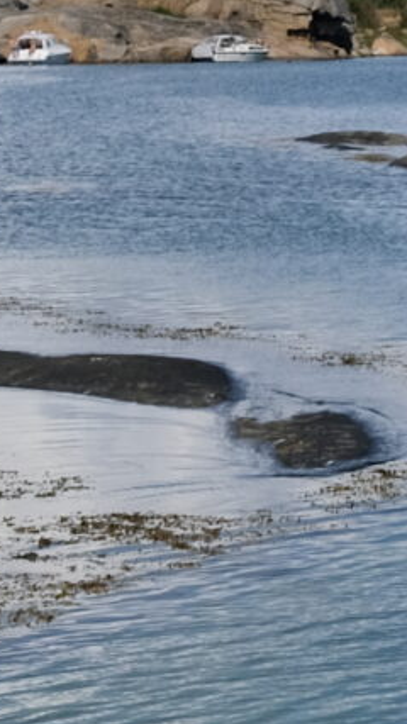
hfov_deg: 6.5
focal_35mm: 182
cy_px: 62
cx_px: 680
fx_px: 3494
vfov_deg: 11.7
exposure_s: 1/2000
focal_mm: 19.2
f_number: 5.6
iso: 320
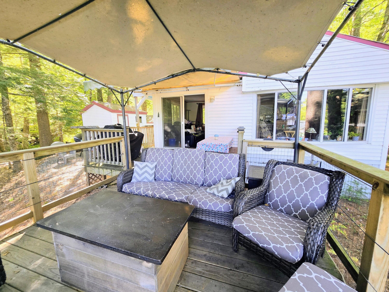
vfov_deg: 89.9
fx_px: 146
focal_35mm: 13
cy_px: 146
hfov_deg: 106.2
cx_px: 194
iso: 80
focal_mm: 2.2
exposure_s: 1/60
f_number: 2.2
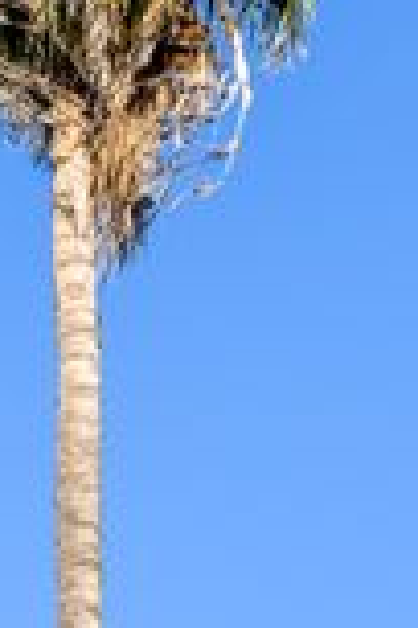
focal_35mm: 352
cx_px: -125
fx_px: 6130
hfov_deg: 3.9
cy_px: -111
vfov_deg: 5.8
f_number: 10
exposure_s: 1/400
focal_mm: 70
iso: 200
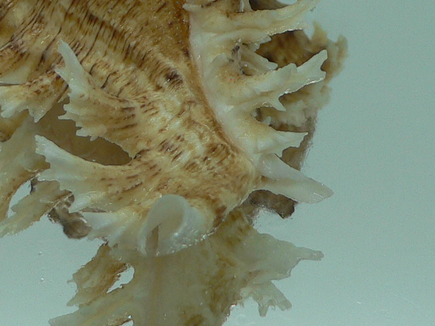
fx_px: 1156
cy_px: -5
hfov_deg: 21.3
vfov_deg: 15.7
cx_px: 167
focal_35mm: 92
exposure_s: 1/80
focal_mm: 4.6
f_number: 2.8
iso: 80
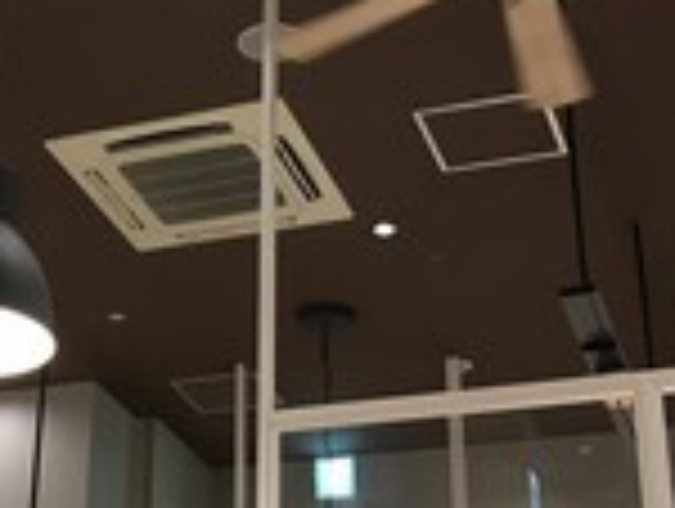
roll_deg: -3.4
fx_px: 1641
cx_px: 140
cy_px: 265
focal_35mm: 84
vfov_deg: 17.6
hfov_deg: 22.9
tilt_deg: +27.3
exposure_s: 1/17
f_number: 1.8
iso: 50
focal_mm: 3.99
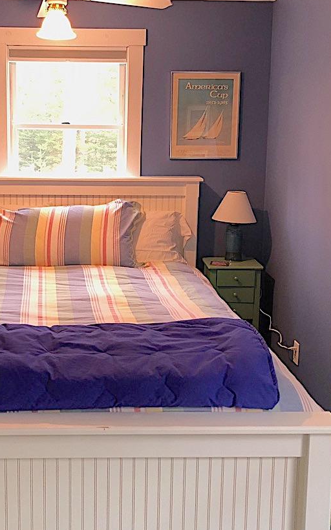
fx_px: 693
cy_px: 238
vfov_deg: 41.8
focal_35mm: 48
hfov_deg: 26.6
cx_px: 91
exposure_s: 1/15
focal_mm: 3.99
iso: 64
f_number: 1.8
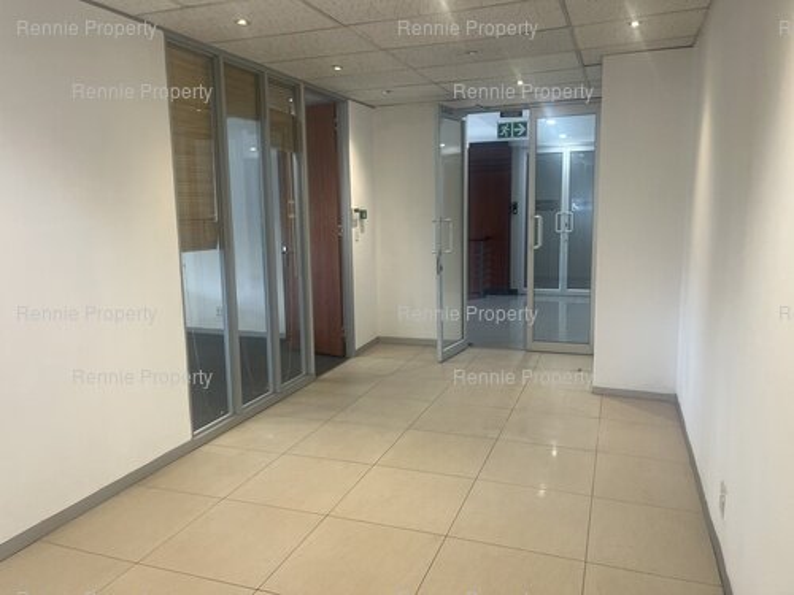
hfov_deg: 67.3
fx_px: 596
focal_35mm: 26
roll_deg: -0.1
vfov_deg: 53.1
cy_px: 298
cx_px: 397
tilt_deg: -8.4
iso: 125
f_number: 1.6
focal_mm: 5.1
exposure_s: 1/100
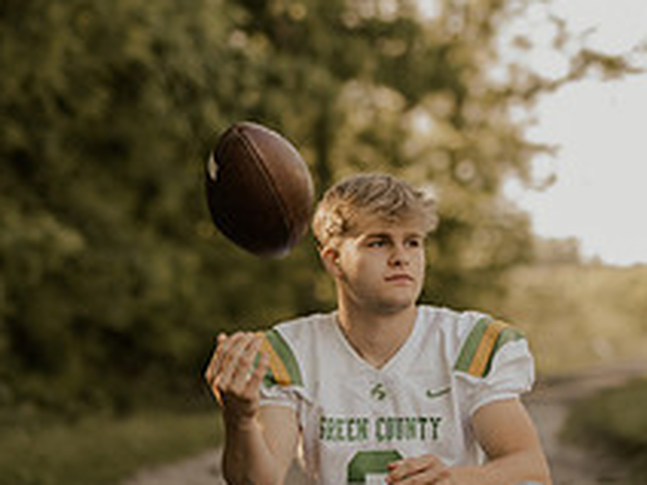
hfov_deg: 12.9
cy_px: 140
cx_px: 351
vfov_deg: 9.7
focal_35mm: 153
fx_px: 2860
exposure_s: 1/500
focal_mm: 50
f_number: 1.8
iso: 100
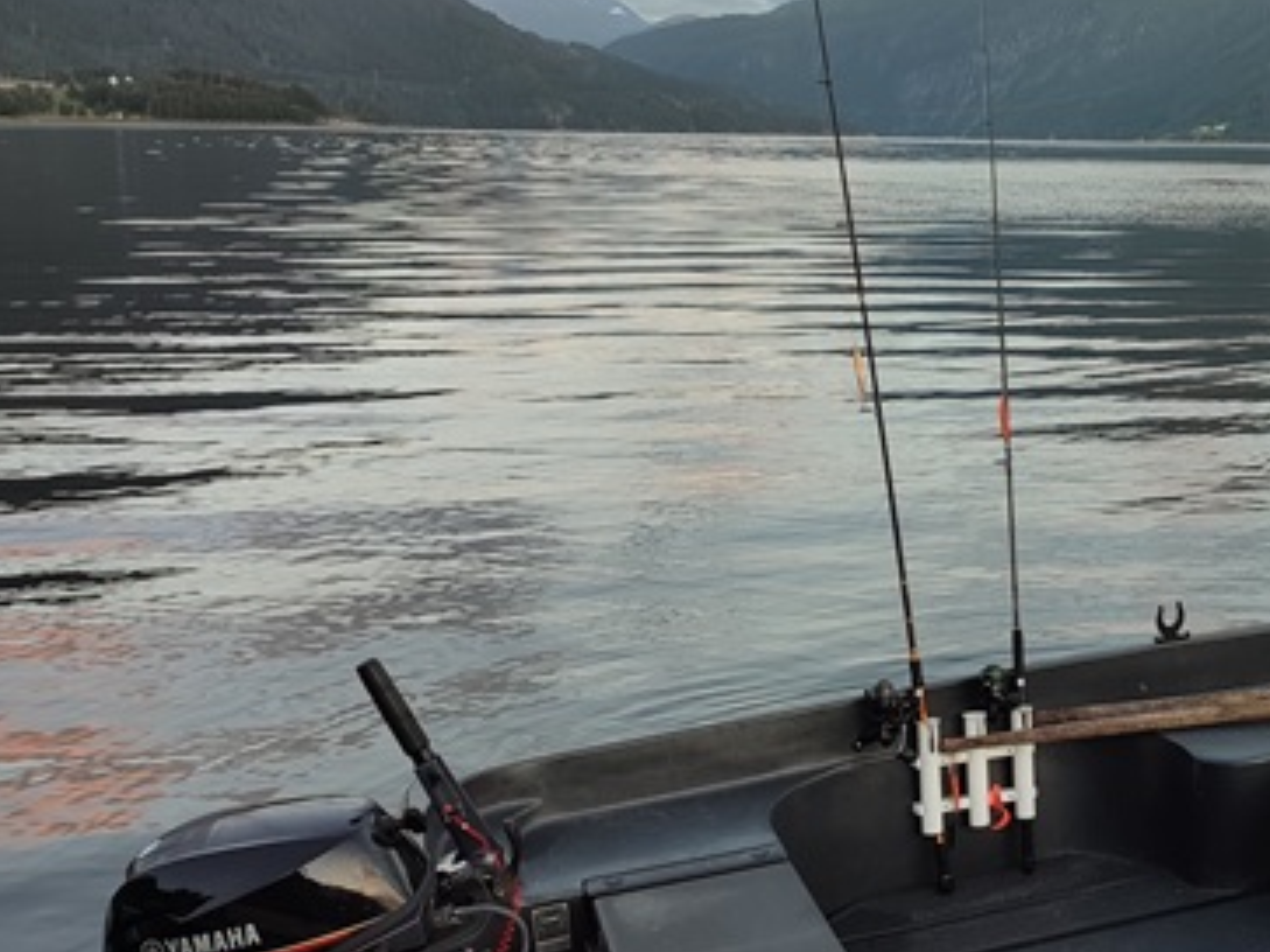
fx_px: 1687
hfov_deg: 38.9
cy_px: 464
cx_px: 1095
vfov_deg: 31.5
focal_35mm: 46
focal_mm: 6.04
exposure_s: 1/50
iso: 50
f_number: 1.9
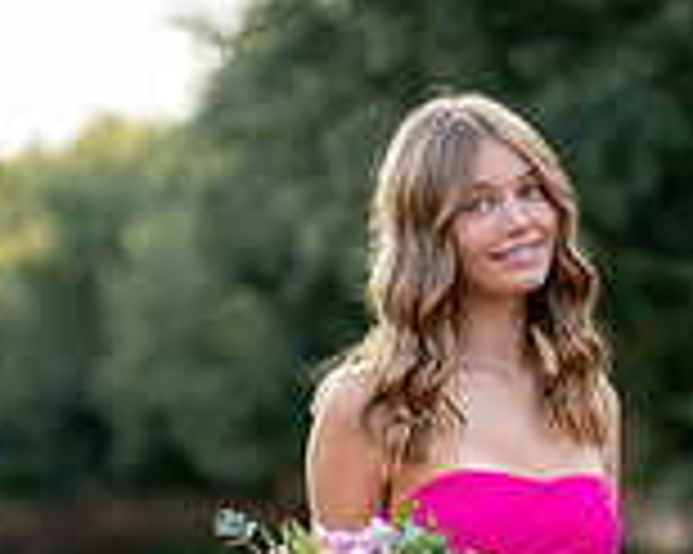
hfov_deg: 9.5
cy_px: 801
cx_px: 580
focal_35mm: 203
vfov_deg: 7.5
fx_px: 4161
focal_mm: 50
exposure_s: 1/2000
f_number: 1.2
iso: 200
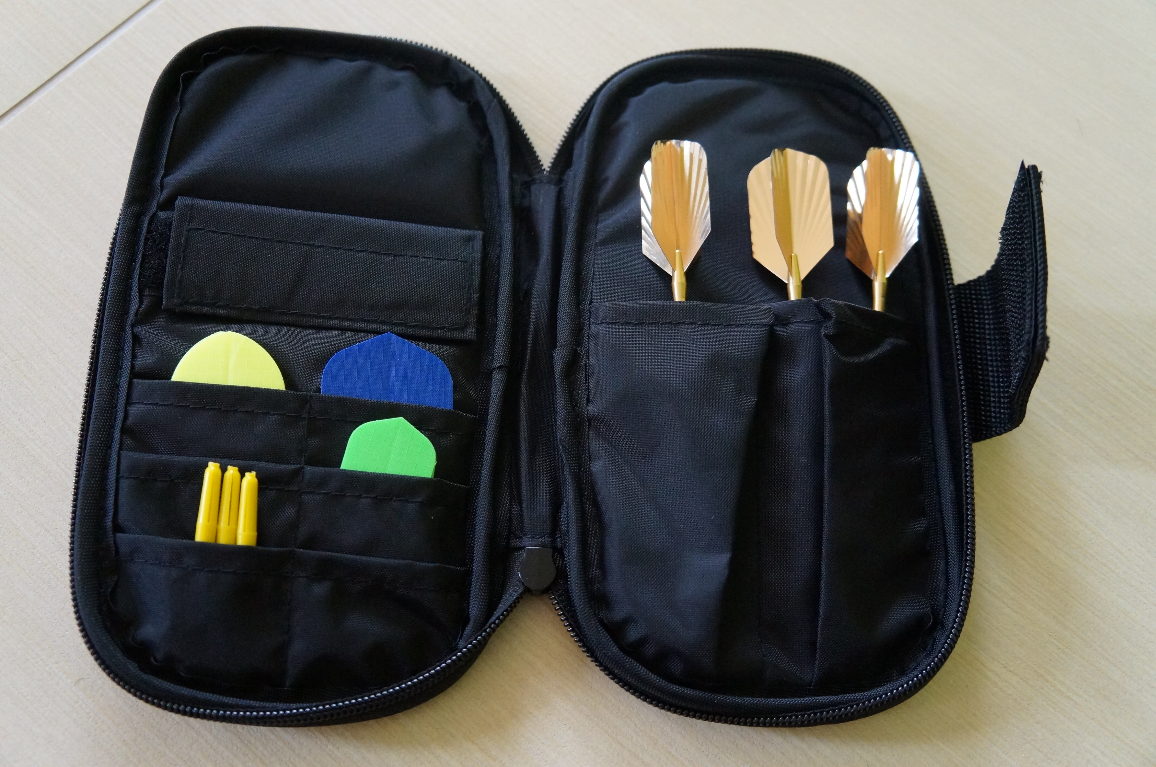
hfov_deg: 57.3
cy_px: 384
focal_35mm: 33
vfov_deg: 39.9
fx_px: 1058
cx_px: 578
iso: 3200
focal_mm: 22
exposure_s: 1/125
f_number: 4
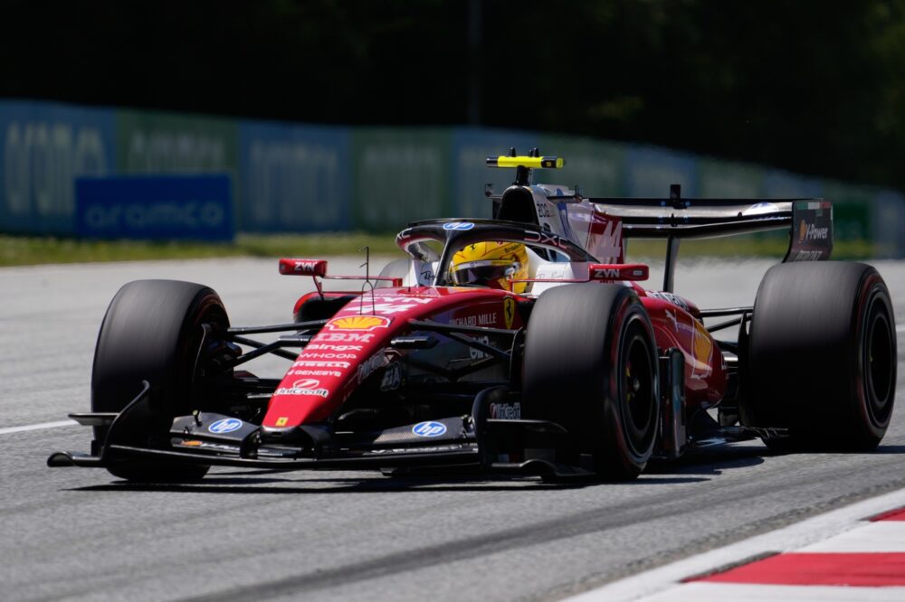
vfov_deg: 2.3
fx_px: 15078
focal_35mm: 600
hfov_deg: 3.4
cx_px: 452
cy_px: 301
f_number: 7.1
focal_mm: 600
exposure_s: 1/1250
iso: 200
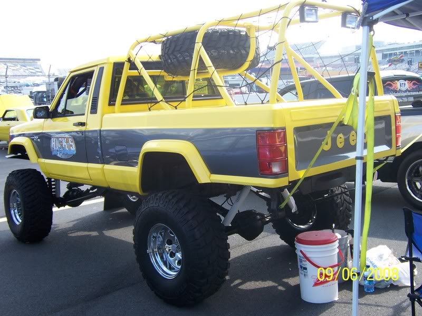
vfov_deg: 36.0
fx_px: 488
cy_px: 158
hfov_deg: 46.8
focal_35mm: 40
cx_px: 211
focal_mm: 6.7
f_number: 4
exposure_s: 1/180
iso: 80
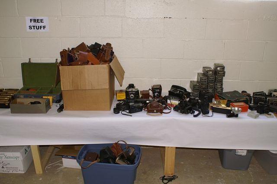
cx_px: 138
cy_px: 92
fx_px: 254
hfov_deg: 57.2
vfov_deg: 39.9
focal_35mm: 33
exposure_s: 1/60
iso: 400
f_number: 4
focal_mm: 22
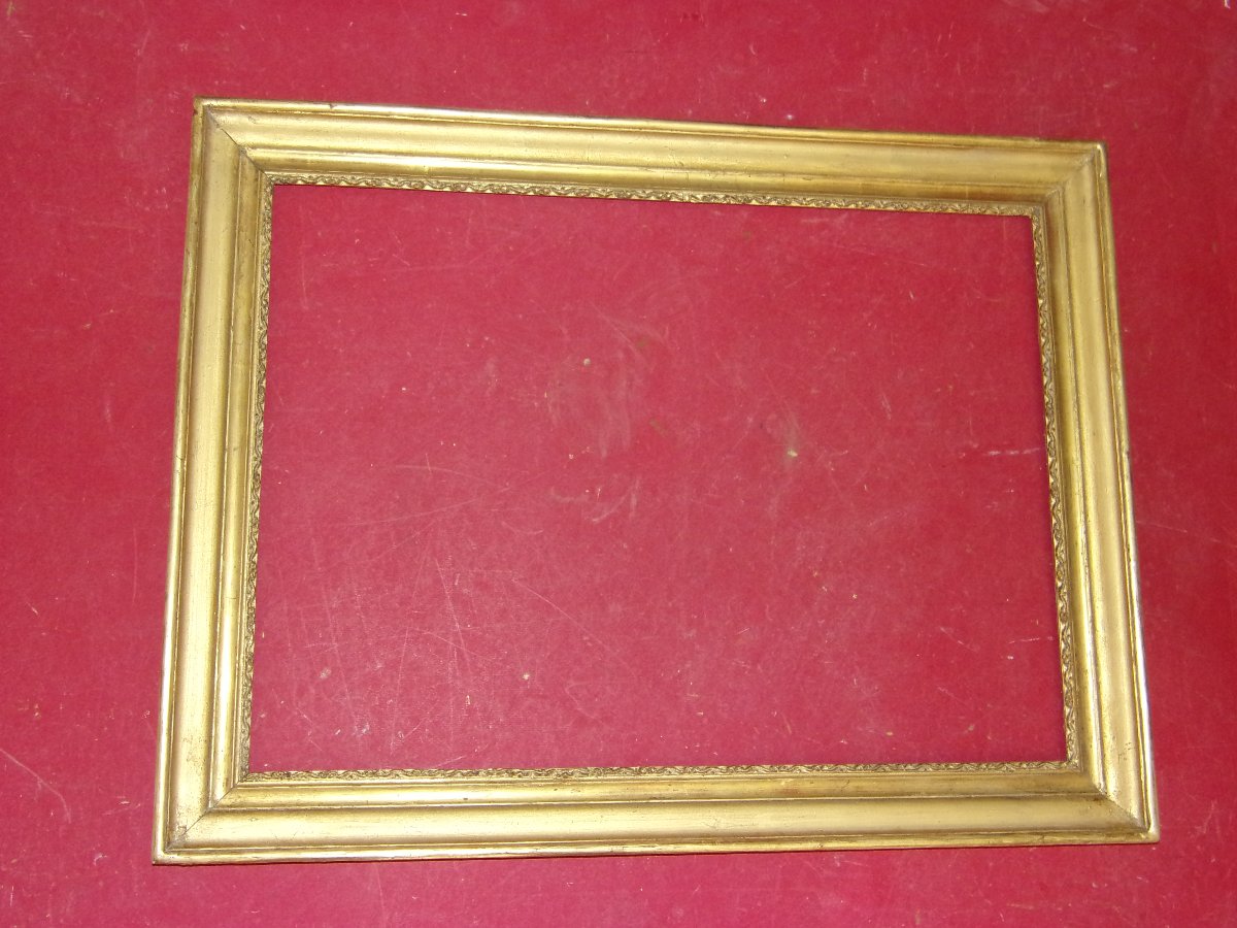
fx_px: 1286
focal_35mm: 36
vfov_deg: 39.7
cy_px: 464
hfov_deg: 51.4
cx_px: 618
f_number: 3.9
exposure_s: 1/34
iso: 200
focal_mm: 6.5
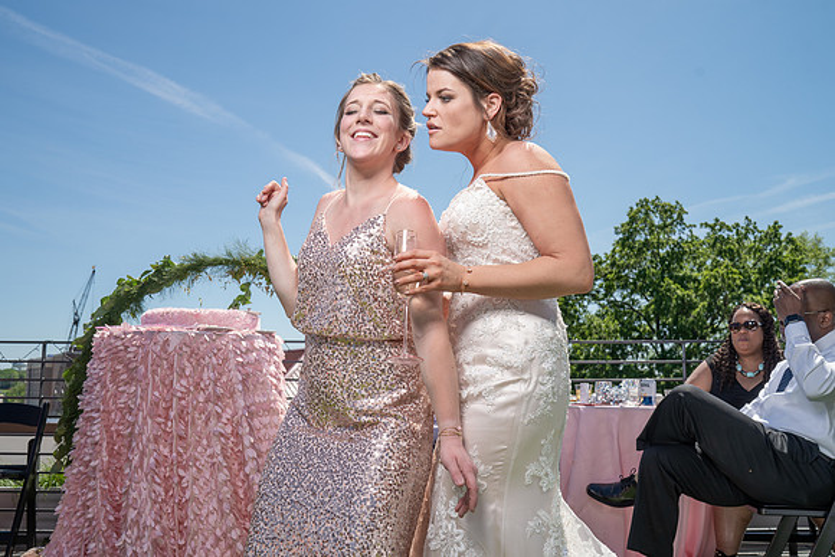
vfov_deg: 37.9
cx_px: 418
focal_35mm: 35
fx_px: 812
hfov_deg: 54.4
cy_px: 278
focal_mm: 35
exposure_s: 1/250
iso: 50
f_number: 7.1
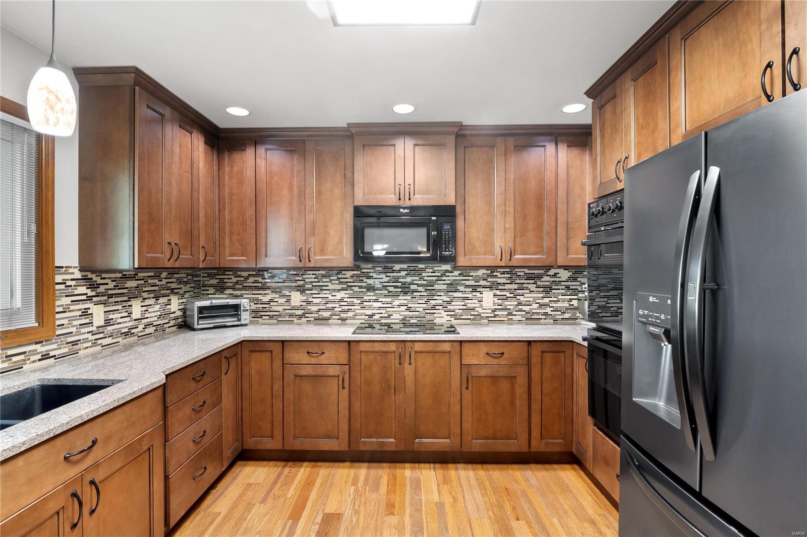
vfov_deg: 73.7
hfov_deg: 96.7
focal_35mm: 16
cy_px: 268
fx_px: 359
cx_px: 404
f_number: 8
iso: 400
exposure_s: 1.3
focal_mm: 8
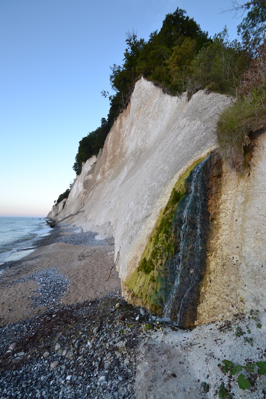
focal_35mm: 15
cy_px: 200
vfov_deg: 100.4
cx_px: 133
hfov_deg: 77.3
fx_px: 166
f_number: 5.6
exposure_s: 1/125
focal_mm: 10
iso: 400
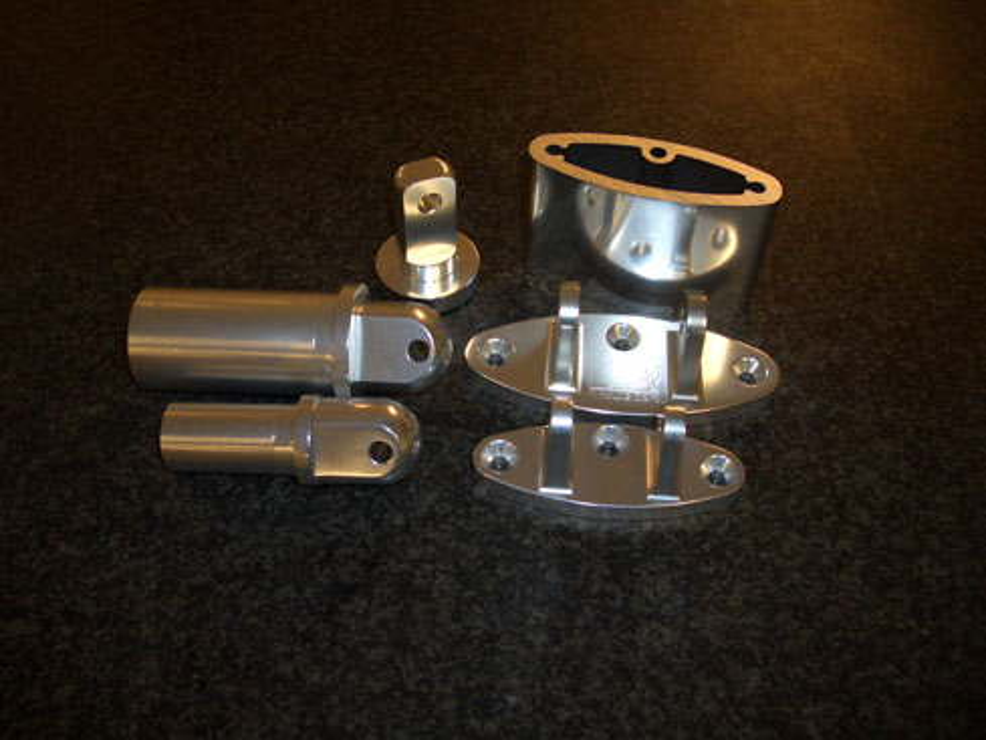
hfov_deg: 52.6
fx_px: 997
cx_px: 493
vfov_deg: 40.7
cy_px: 370
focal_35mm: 35
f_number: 2.6
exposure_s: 1/60
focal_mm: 5.8
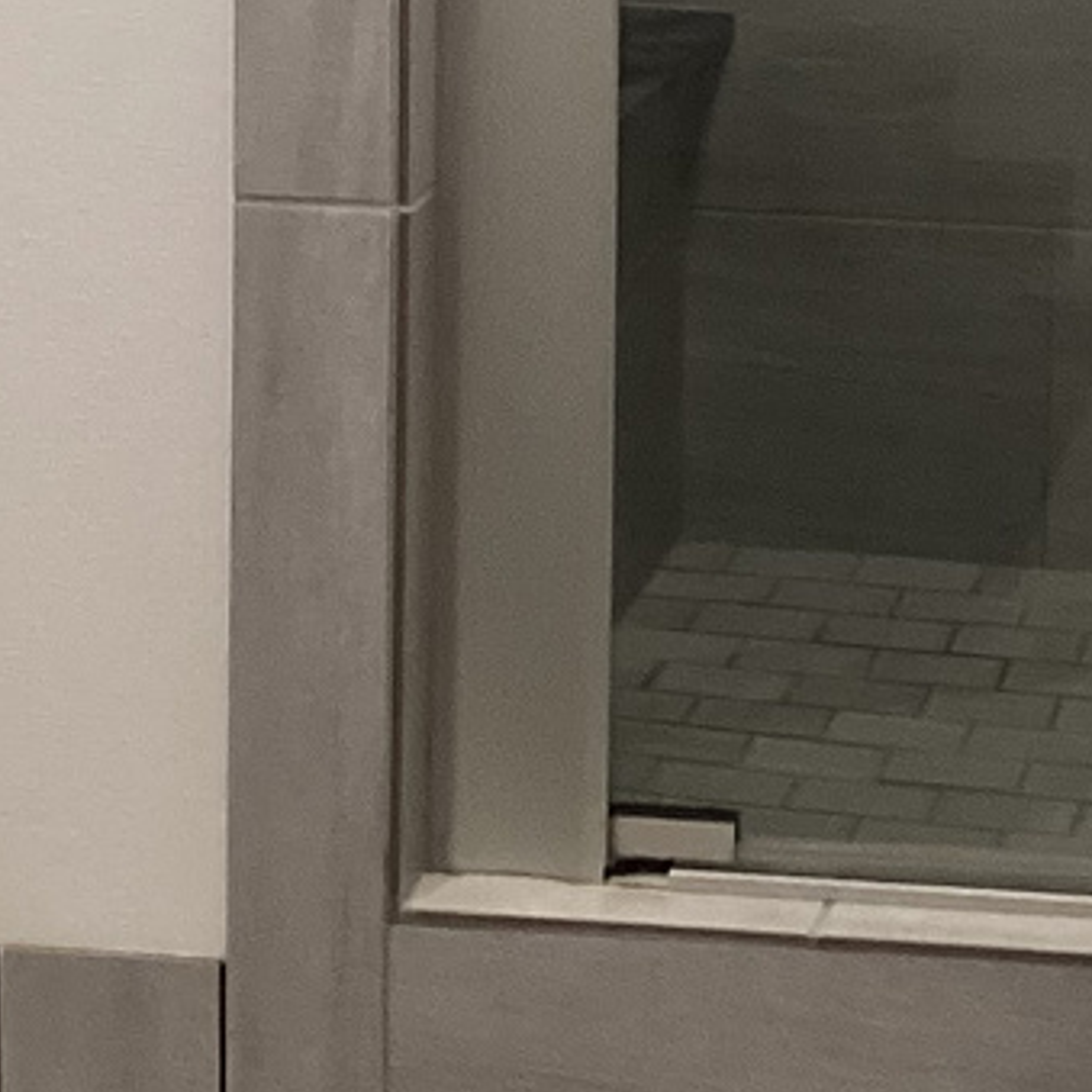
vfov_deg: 13.4
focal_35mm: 124
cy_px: -425
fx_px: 4426
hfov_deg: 13.7
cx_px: 1231
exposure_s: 1/60
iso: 200
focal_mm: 3.3
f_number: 2.4
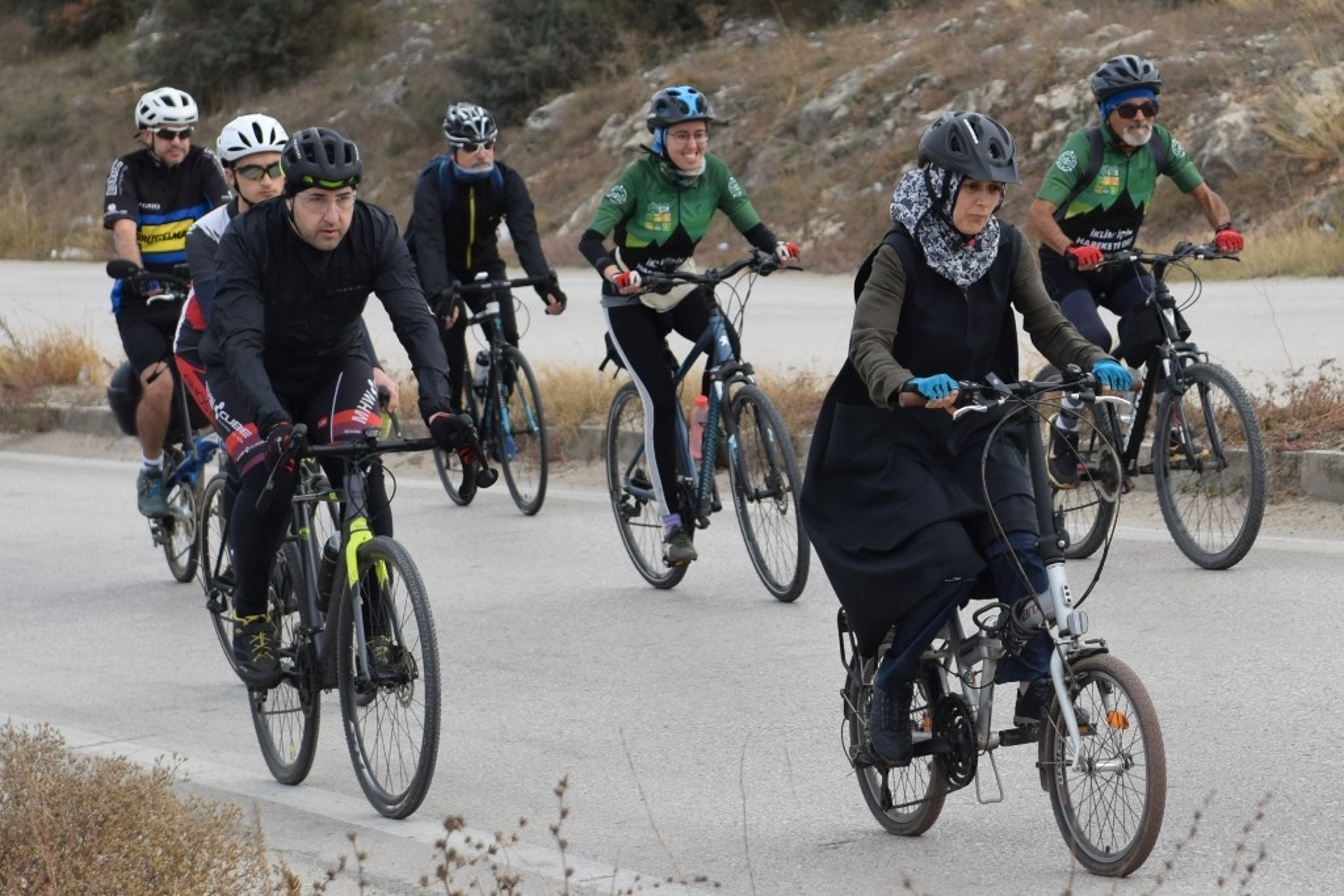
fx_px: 3920
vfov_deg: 13.0
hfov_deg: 19.5
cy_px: 448
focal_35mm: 105
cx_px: 672
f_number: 4.5
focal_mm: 70
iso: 400
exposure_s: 1/1000
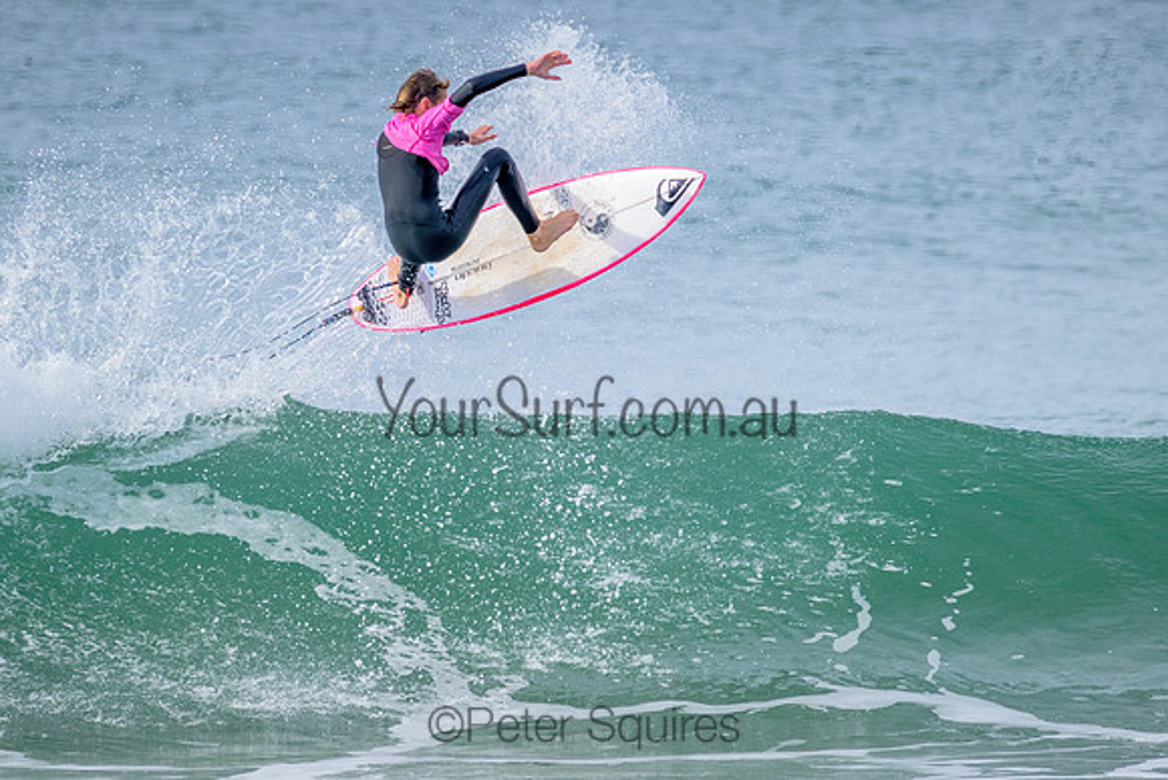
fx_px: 29924
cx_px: 633
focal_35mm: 922
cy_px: 406
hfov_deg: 2.2
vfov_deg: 1.5
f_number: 11
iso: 900
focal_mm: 800
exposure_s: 1/800
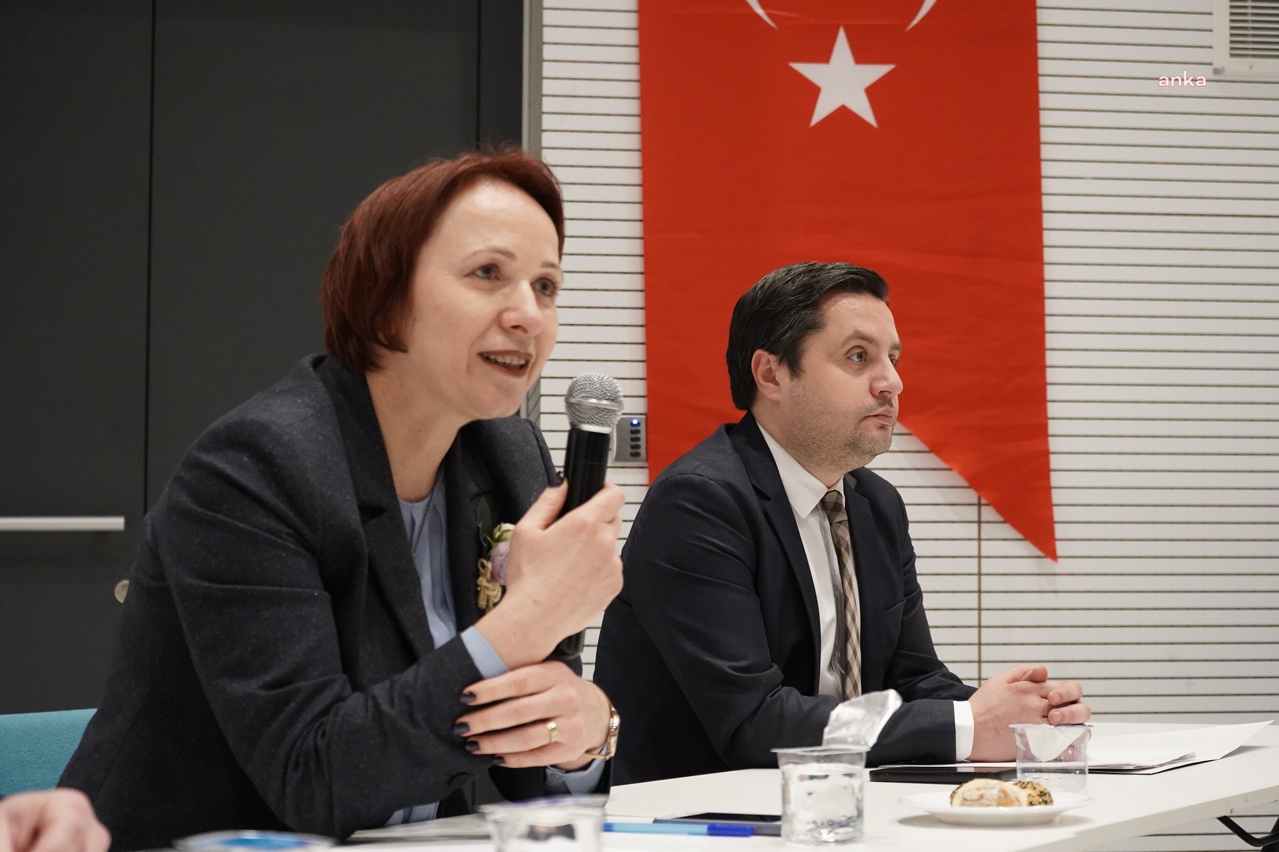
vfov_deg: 23.0
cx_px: 640
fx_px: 2096
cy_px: 426
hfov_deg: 33.9
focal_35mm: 59
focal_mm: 59
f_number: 5.6
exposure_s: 1/160
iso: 6400
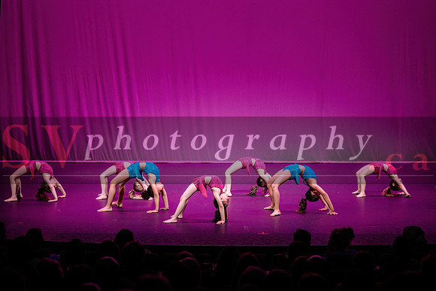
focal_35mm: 98
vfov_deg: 14.0
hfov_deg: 20.9
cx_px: 218
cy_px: 146
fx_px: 1182
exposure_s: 1/250
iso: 1250
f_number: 2.8
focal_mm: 95
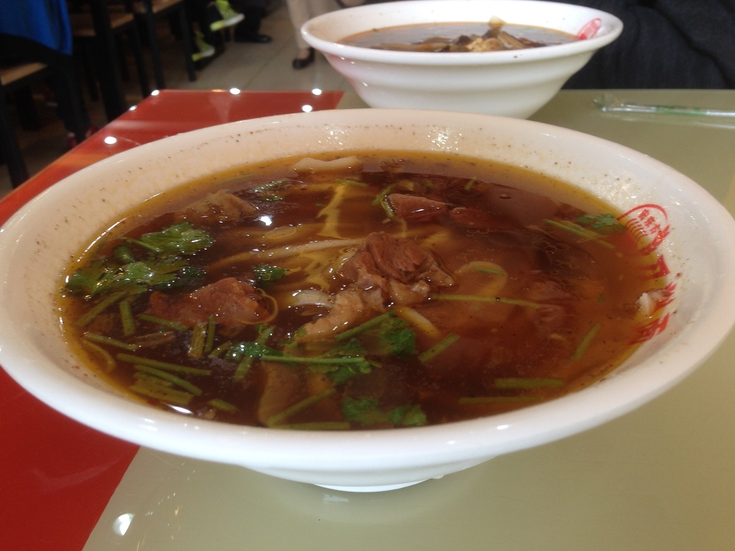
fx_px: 722
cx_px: 370
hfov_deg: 54.0
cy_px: 277
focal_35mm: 34
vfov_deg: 41.8
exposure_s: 1/20
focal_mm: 4.12
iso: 64
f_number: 2.4
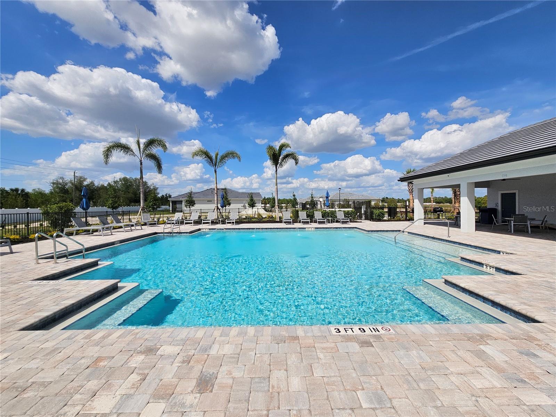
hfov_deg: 106.2
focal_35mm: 13
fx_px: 209
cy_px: 208
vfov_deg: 89.9
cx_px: 278
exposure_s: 1/4807
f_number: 2.2
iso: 50
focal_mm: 2.2
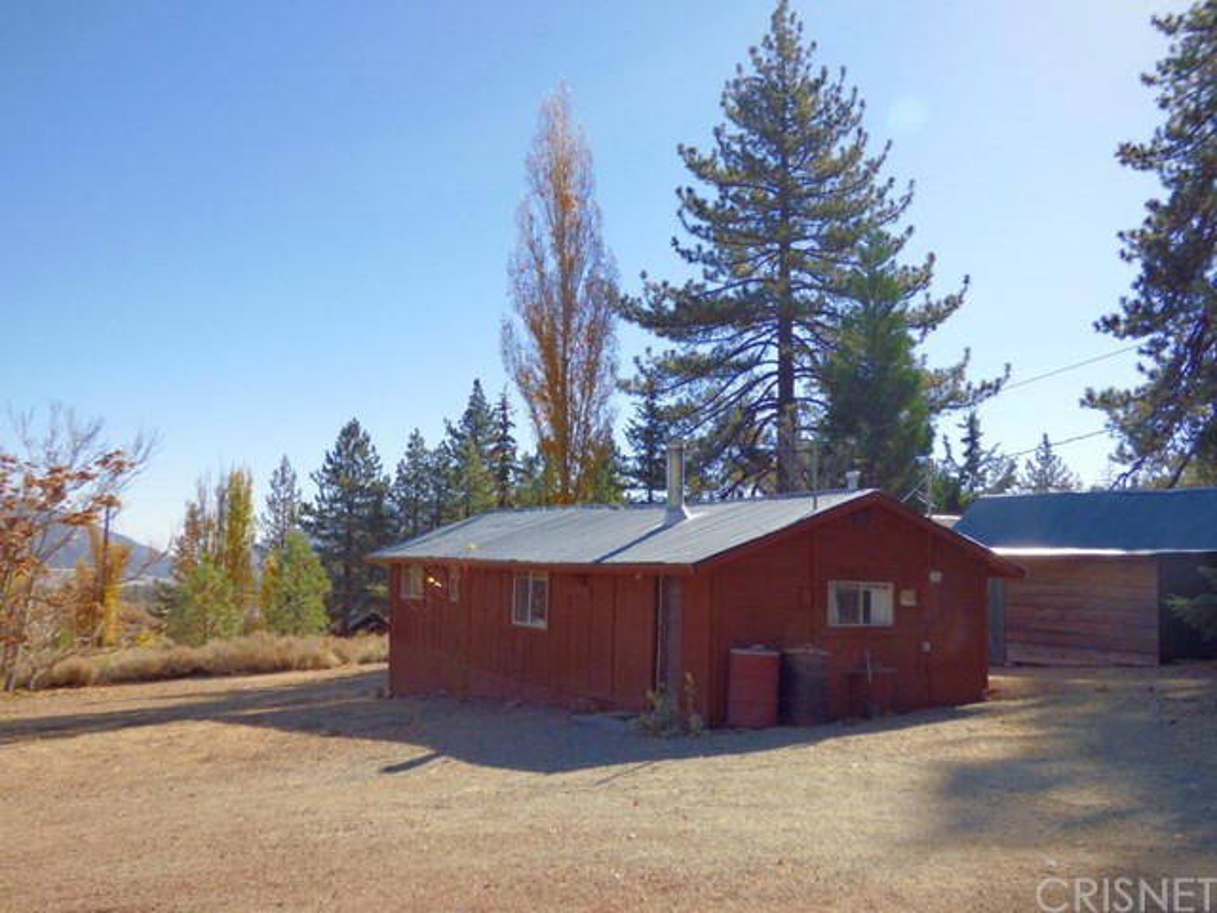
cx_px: 608
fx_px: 1055
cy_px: 456
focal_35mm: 30
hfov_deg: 60.0
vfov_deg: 46.8
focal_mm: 5.29
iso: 100
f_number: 3.3
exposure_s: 1/1300
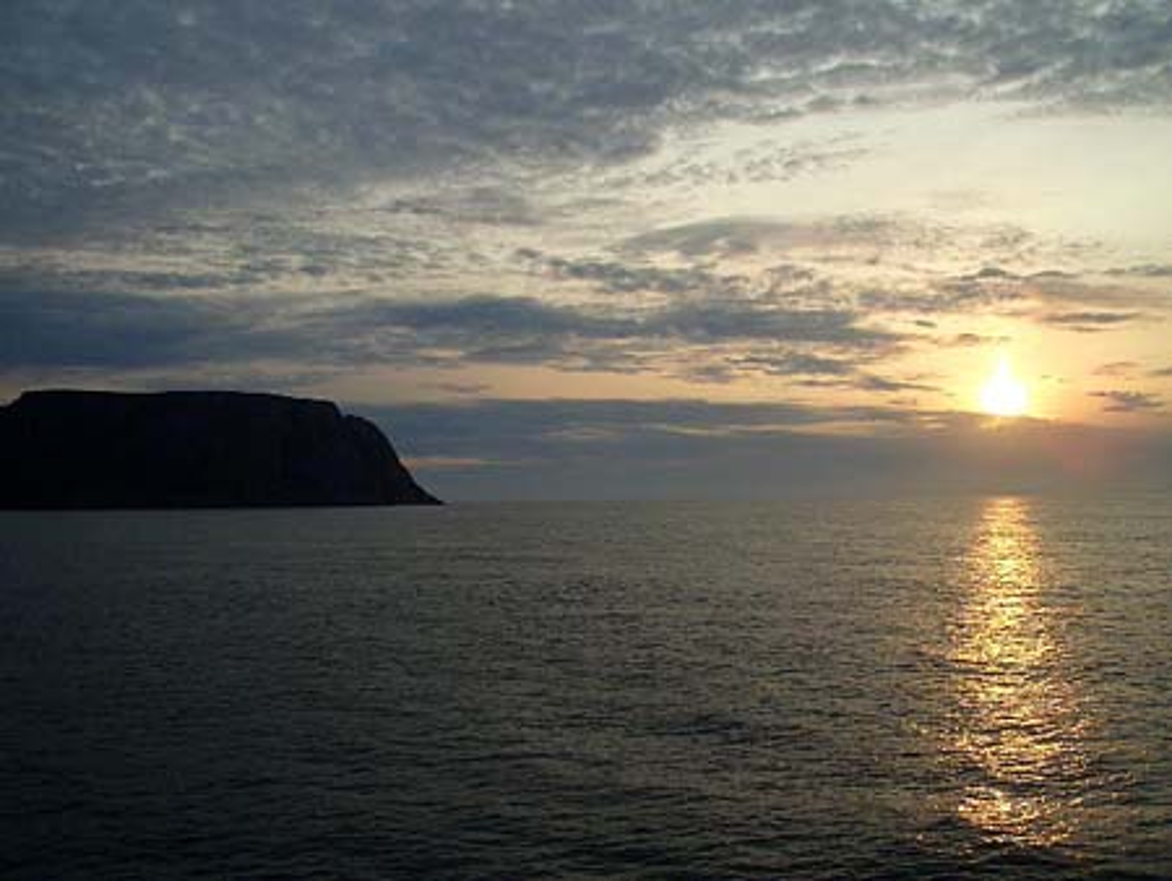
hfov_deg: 52.6
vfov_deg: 40.7
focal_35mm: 35
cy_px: 440
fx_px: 1186
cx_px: 586
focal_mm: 5.8
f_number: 4.3
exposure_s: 1/320
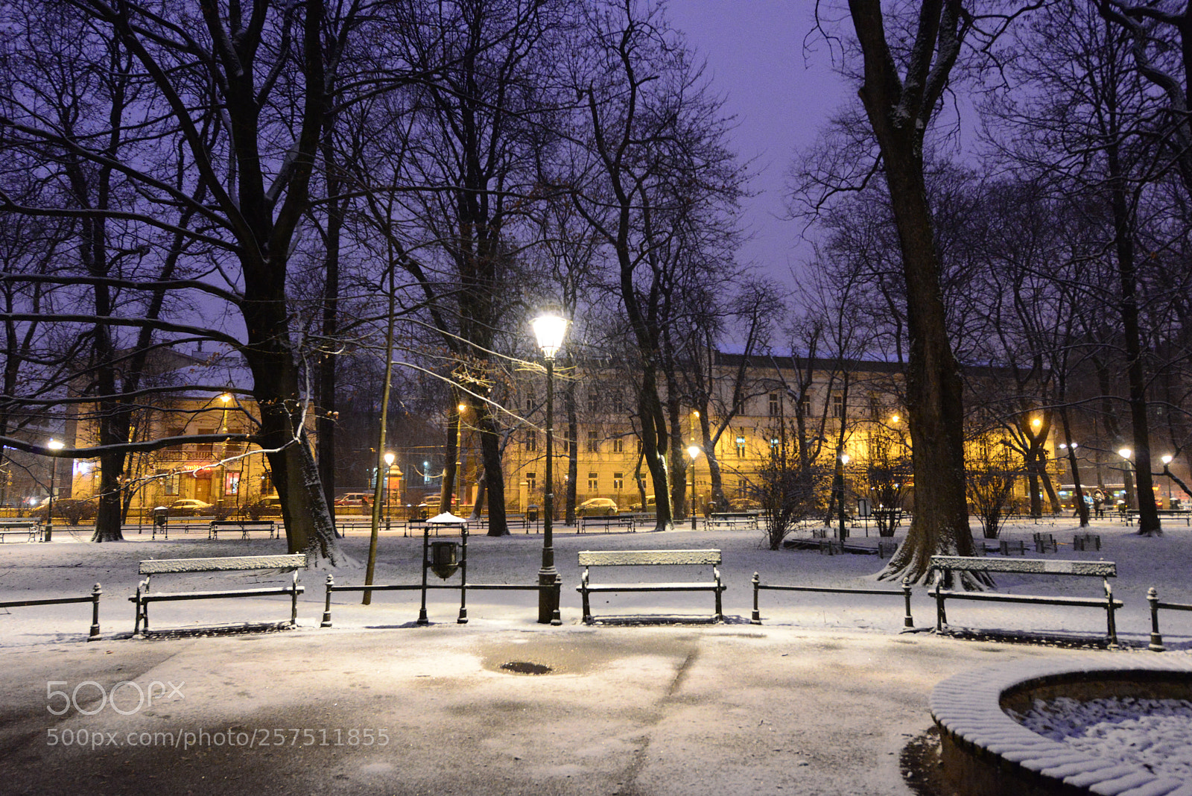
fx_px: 795
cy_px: 398
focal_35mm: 24
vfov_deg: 53.2
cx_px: 596
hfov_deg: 73.7
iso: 6400
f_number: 5.6
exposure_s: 1/13
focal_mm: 24
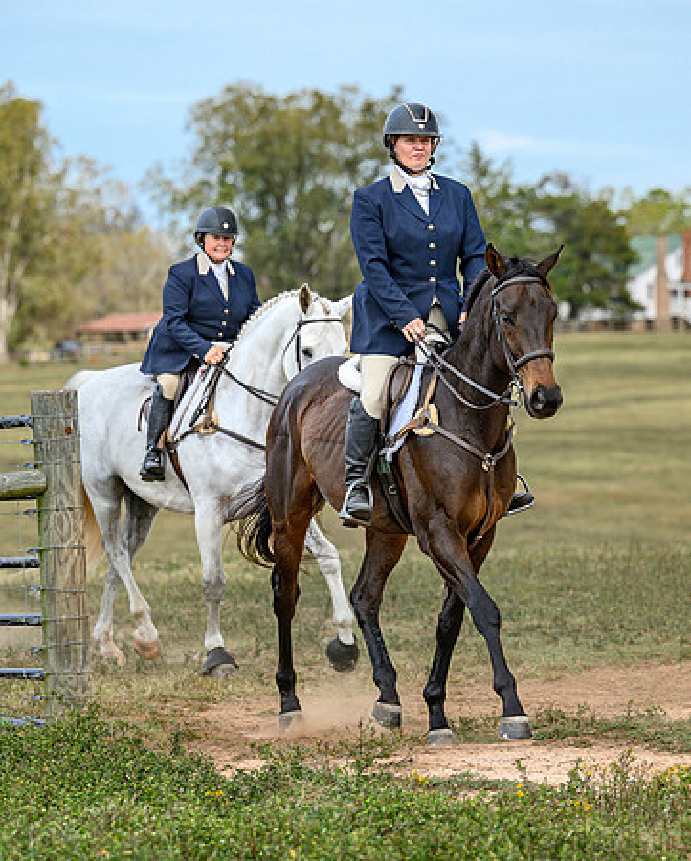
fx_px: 4468
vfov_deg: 11.0
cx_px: 376
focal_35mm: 175
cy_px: 447
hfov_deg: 8.8
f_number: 3.5
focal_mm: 120
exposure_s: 1/1000
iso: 400
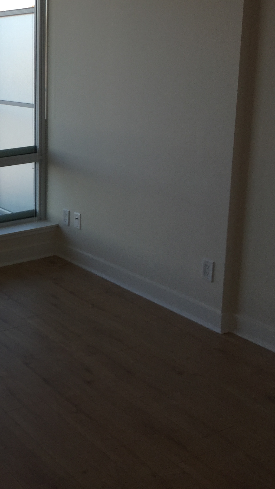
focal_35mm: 49
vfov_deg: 42.0
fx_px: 635
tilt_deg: -16.2
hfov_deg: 21.8
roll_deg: +2.9
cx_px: -88
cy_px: 205
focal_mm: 4.15
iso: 32
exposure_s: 1/120
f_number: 2.2
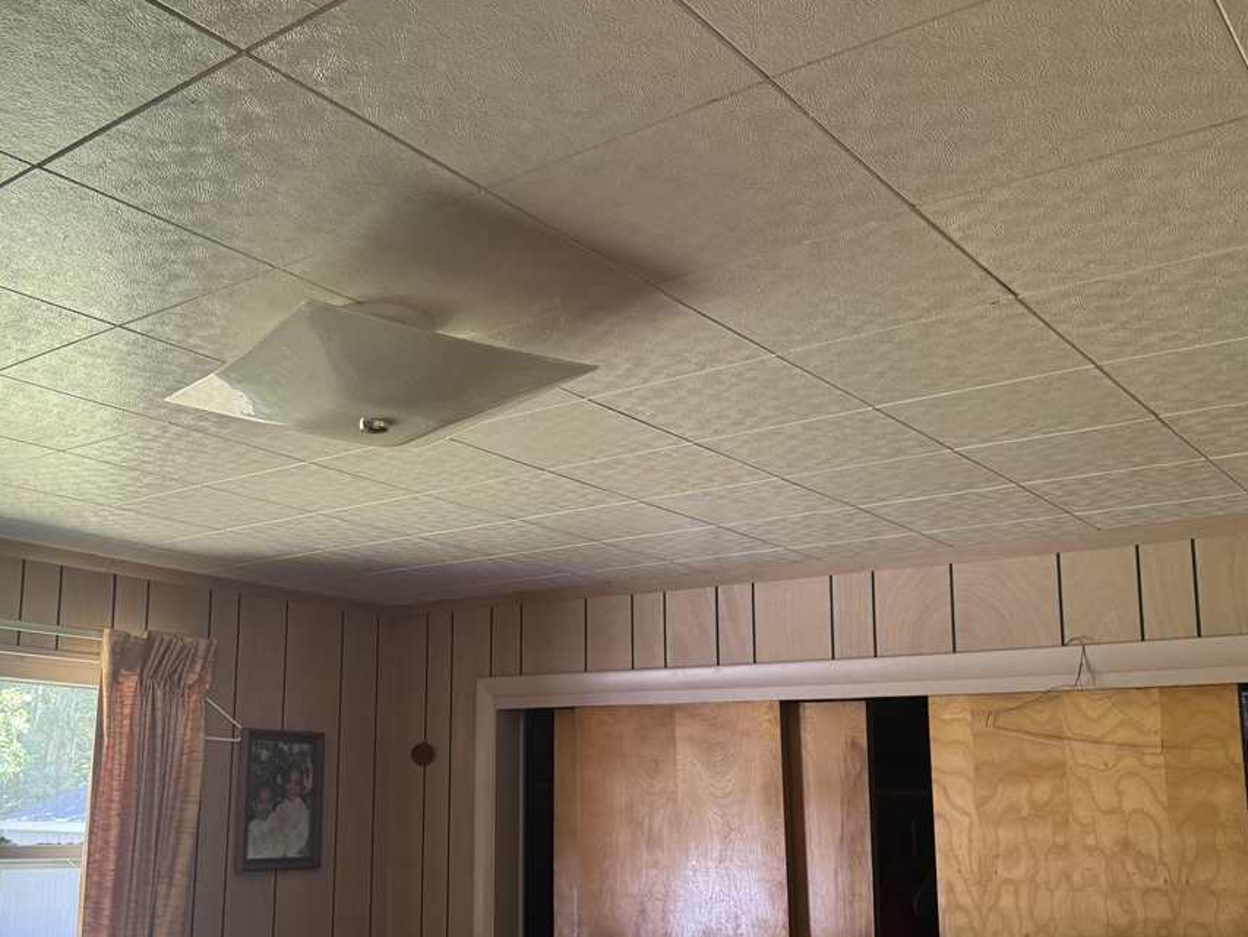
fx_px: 1298
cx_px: 430
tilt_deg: +8.3
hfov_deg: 50.5
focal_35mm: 36
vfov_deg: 39.5
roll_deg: -1.0
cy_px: 575
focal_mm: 6.76
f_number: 1.78
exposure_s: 1/121
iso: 200
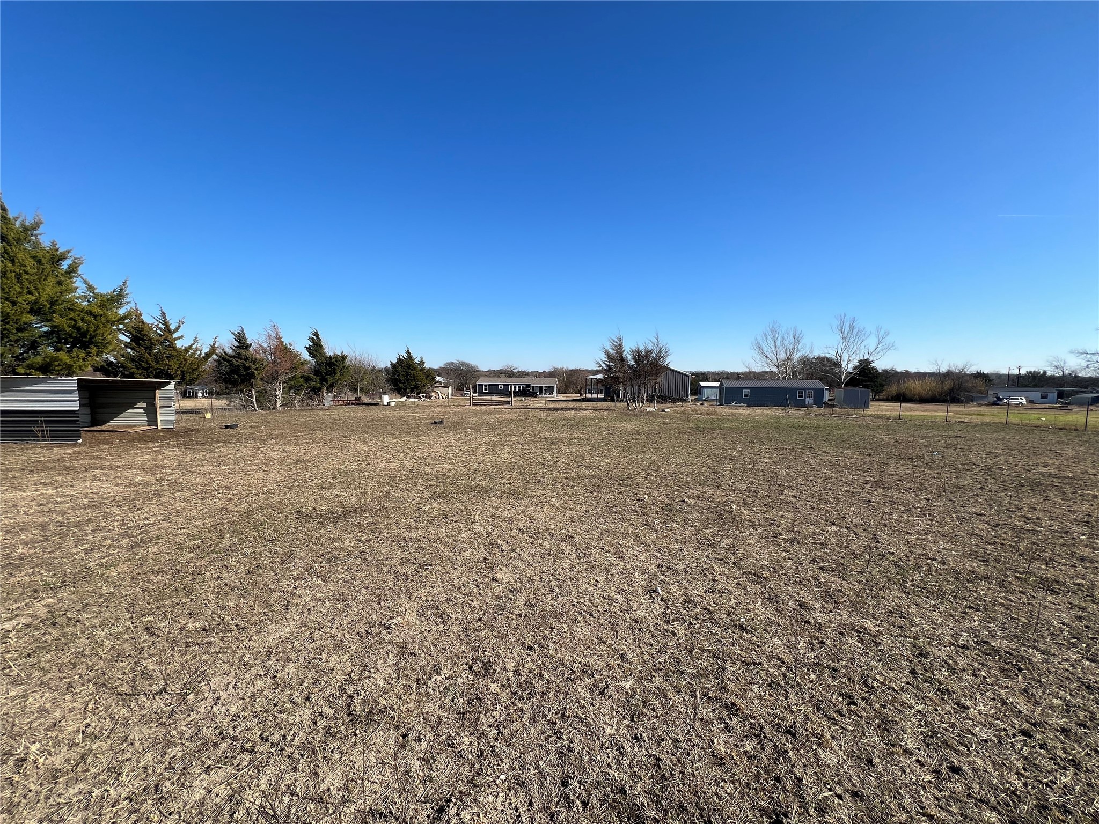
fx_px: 413
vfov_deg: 89.9
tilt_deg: -5.2
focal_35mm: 13
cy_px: 412
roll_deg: +0.1
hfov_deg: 106.2
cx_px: 550
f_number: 1.8
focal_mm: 1.57
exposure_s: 1/1672
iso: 32
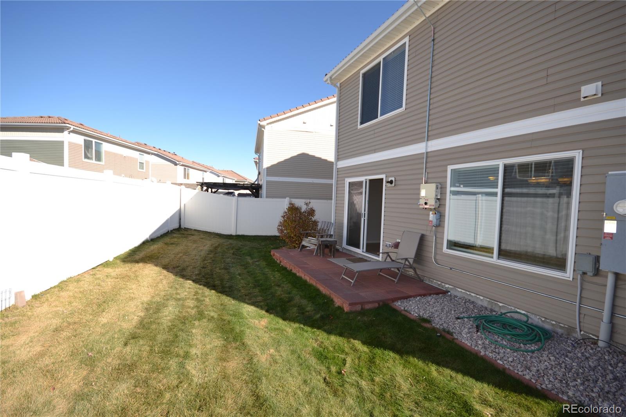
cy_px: 208
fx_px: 261
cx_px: 313
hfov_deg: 100.4
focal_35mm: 15
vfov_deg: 77.3
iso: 100
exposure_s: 1/200
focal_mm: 10
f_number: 7.1
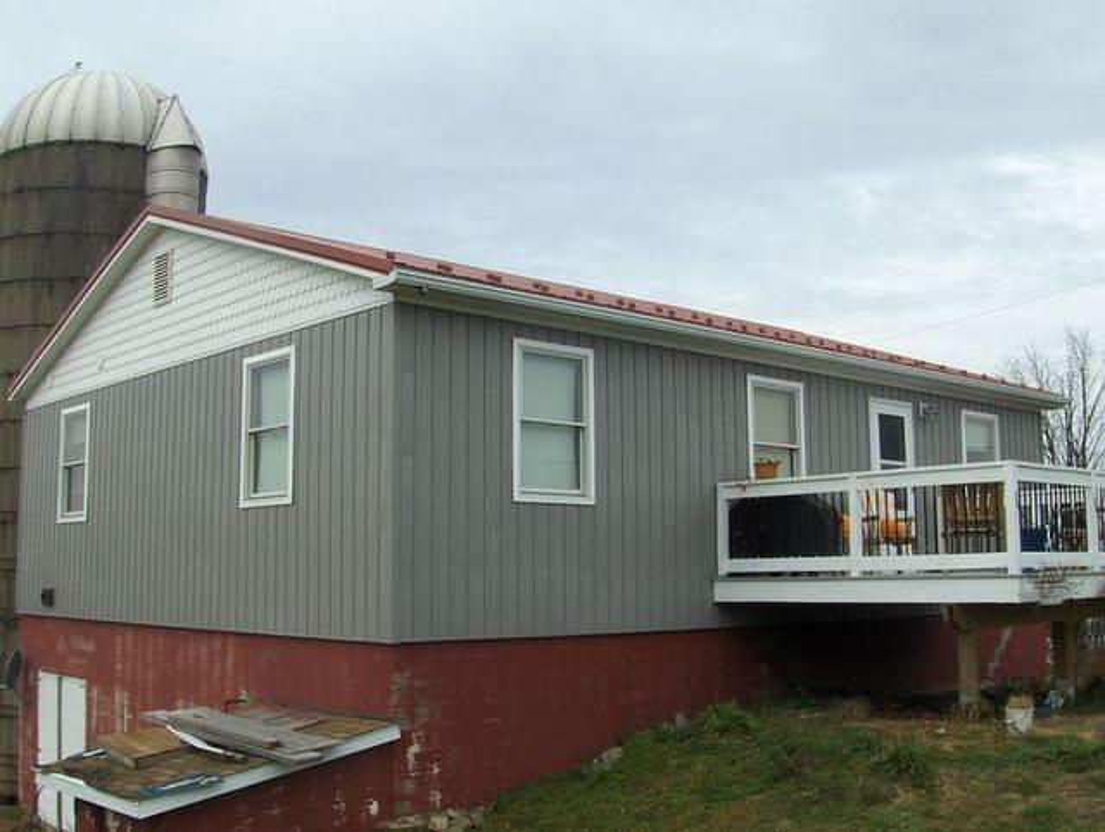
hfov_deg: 45.7
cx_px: 552
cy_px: 416
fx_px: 1311
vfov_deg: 35.2
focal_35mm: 41
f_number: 7.7
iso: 100
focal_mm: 6.5
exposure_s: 1/139
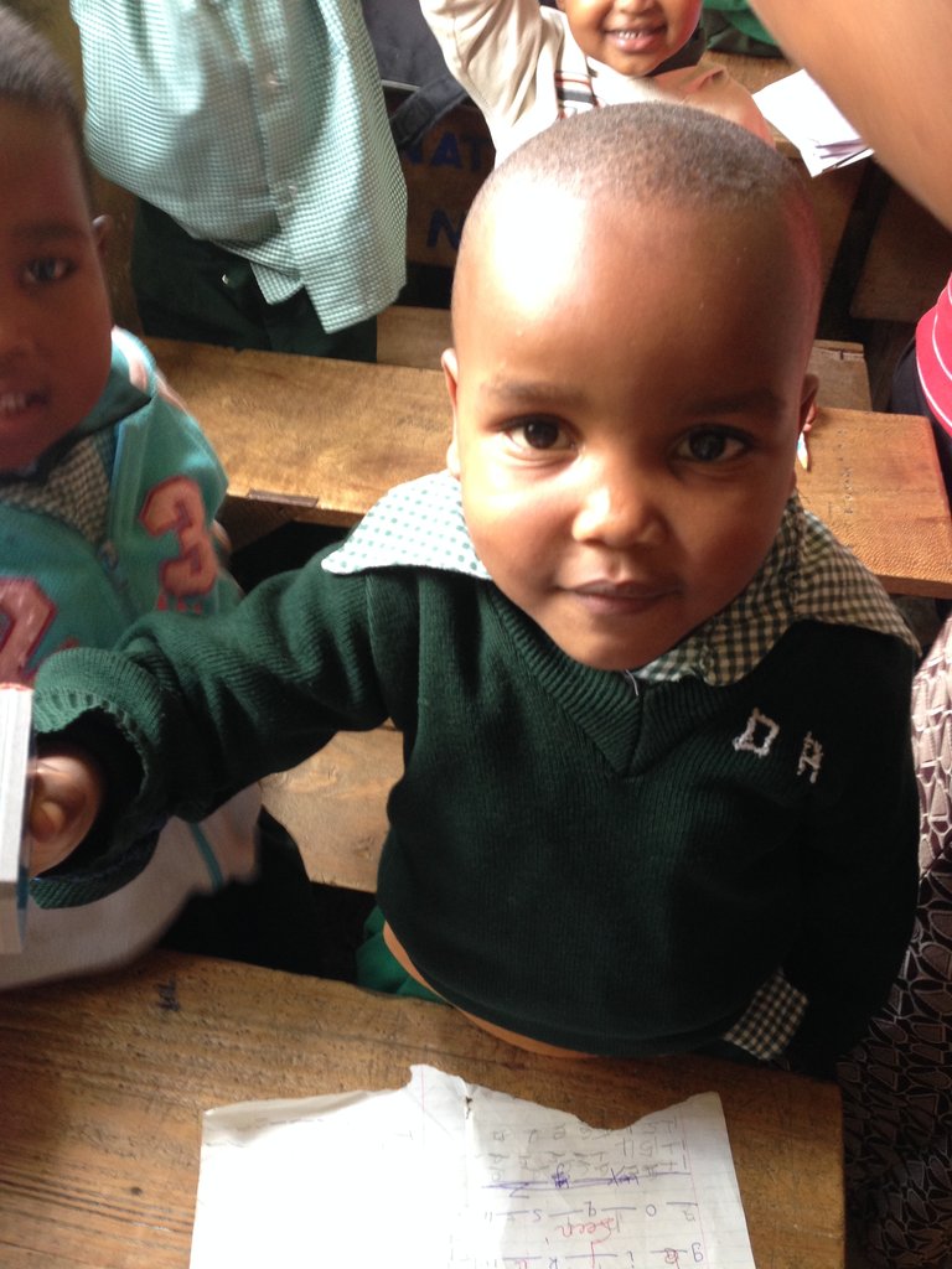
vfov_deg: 55.4
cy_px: 634
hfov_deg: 42.9
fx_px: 1210
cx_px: 476
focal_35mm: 33
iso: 125
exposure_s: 1/20
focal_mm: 4.12
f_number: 2.4
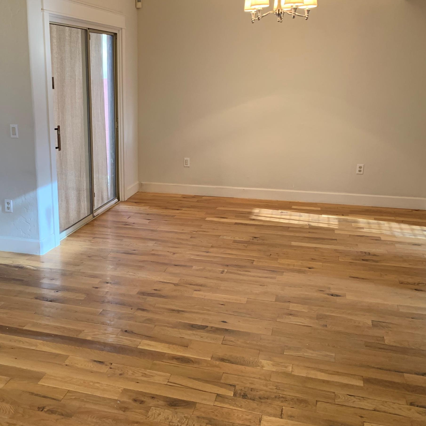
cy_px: 216
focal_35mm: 38
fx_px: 529
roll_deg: +1.0
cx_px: 120
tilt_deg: -14.0
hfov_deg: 42.8
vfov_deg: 43.9
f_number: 1.8
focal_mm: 4.25
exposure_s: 1/60
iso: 160
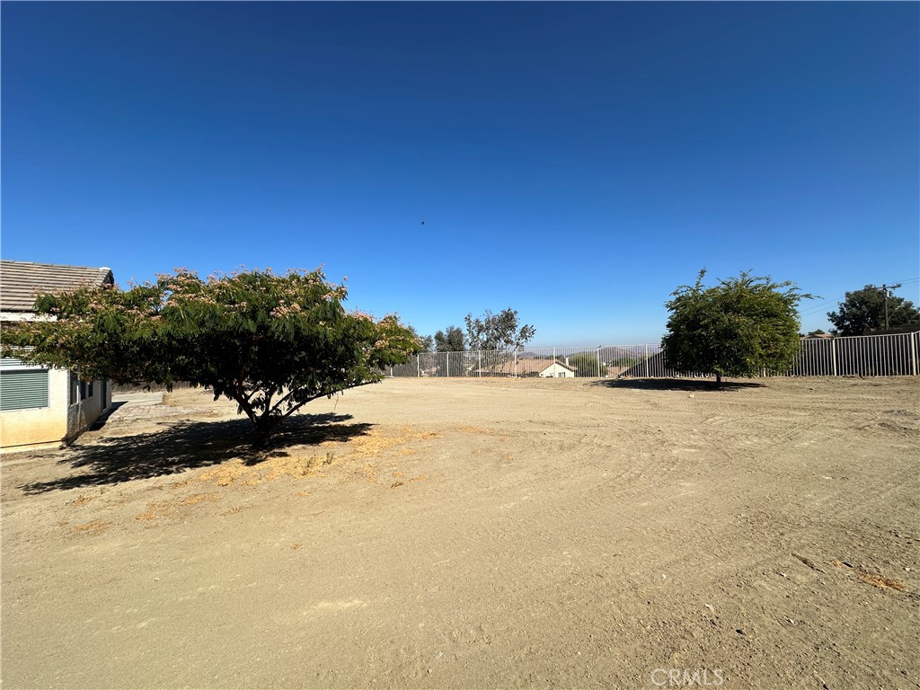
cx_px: 460
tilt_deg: +2.4
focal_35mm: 14
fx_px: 372
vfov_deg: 85.7
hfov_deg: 102.1
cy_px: 345
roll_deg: +1.5
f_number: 2.2
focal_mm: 2.22
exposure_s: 1/2451
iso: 40
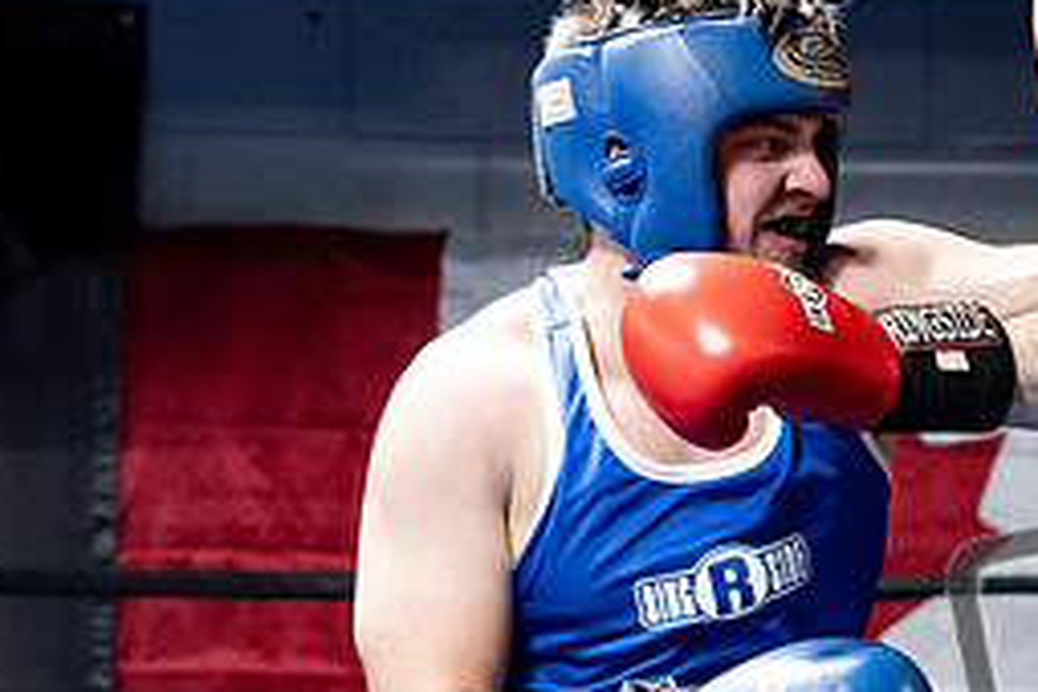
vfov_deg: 9.2
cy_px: 609
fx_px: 4267
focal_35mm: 148
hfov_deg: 13.7
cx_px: 957
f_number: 2.8
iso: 8000
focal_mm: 65
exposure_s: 1/1000
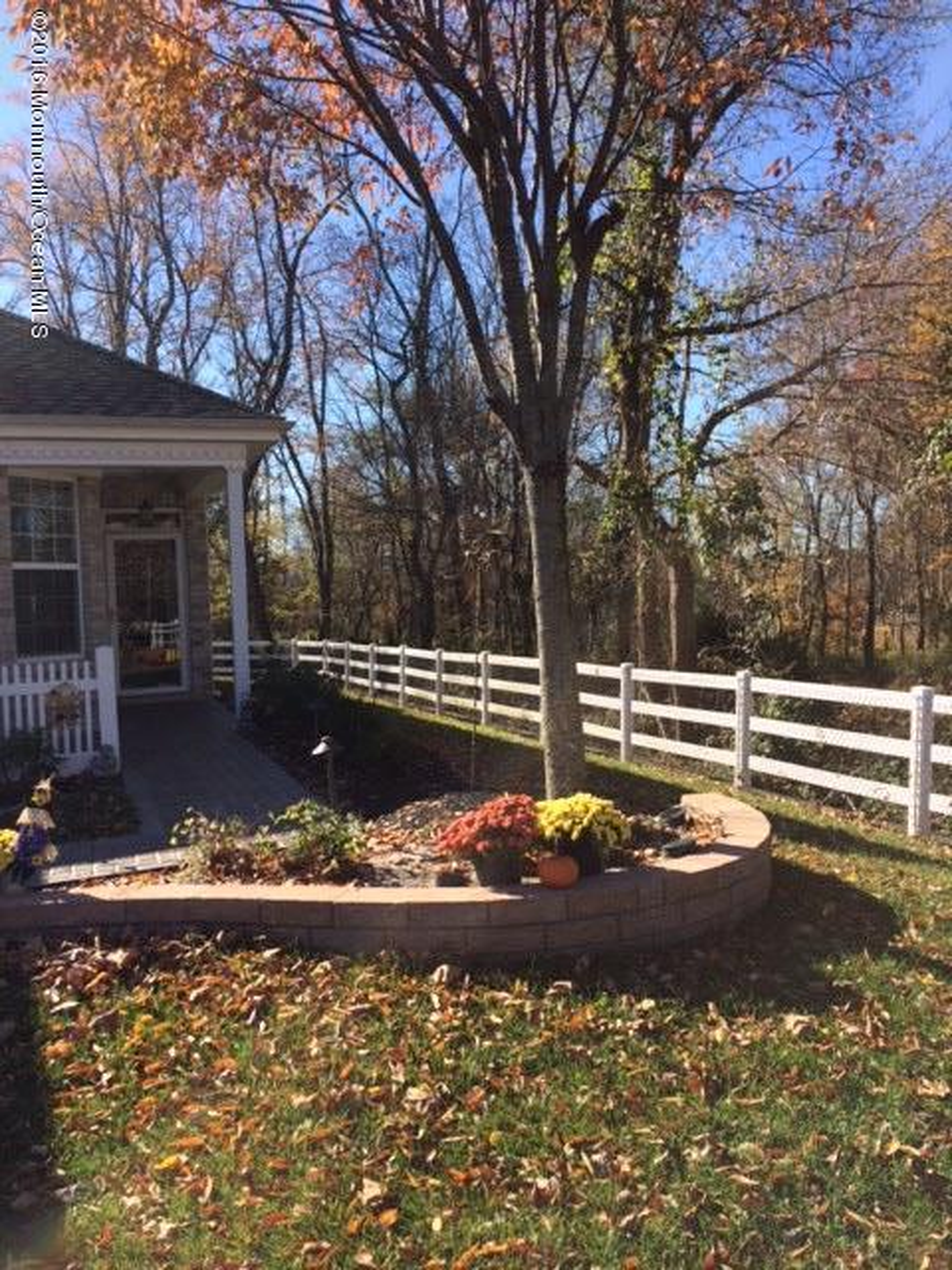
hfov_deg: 48.2
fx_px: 1063
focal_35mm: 29
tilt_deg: -8.0
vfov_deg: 61.7
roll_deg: +2.9
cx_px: 476
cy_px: 635
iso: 32
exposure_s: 1/1368
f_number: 2.2
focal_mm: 4.15
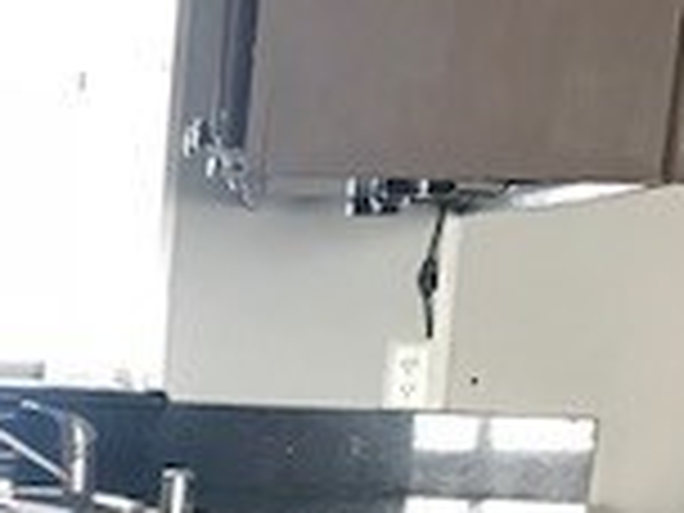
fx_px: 2332
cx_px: -626
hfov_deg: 14.3
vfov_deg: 12.2
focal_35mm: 118
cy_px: 684
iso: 100
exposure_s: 1/9
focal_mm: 3.99
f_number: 1.8
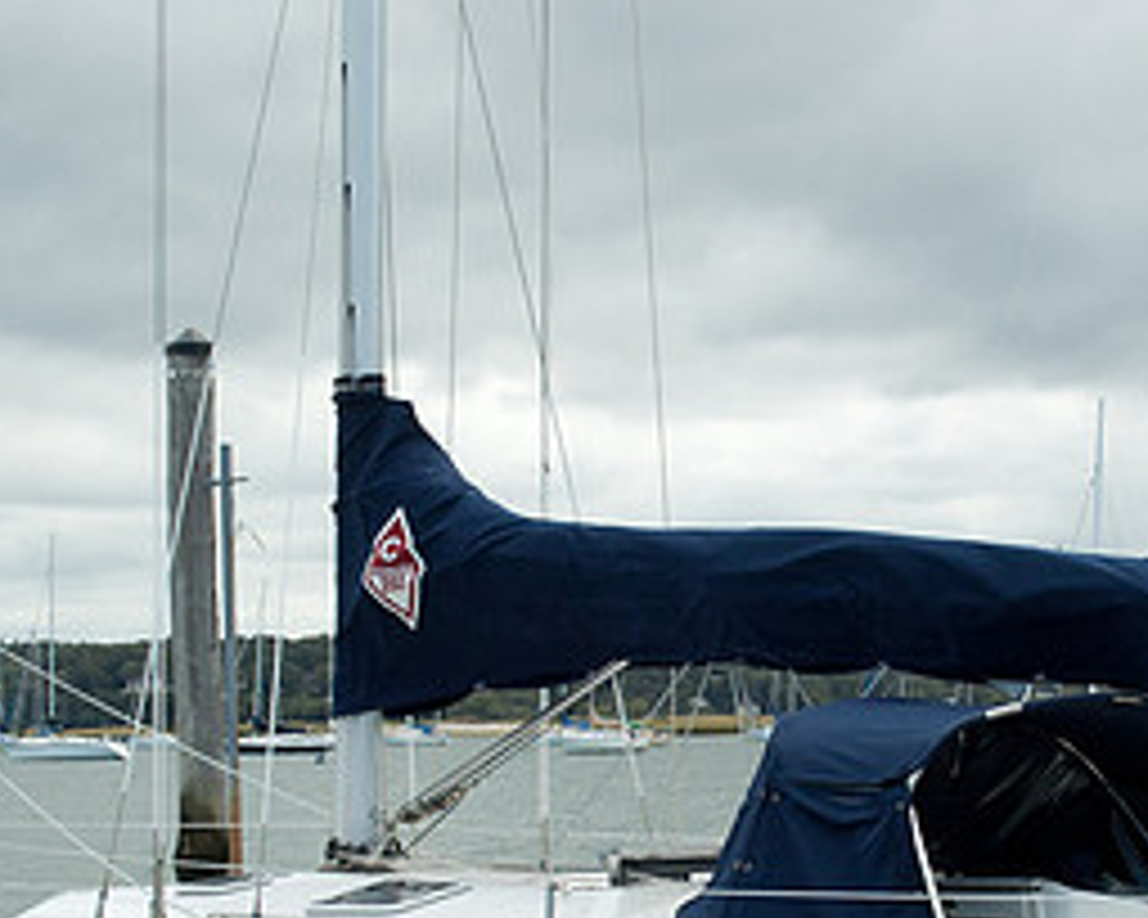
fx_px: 2718
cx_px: 792
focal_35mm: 80
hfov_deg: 23.7
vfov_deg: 18.8
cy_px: 828
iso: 320
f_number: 9
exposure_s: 1/500
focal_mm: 25
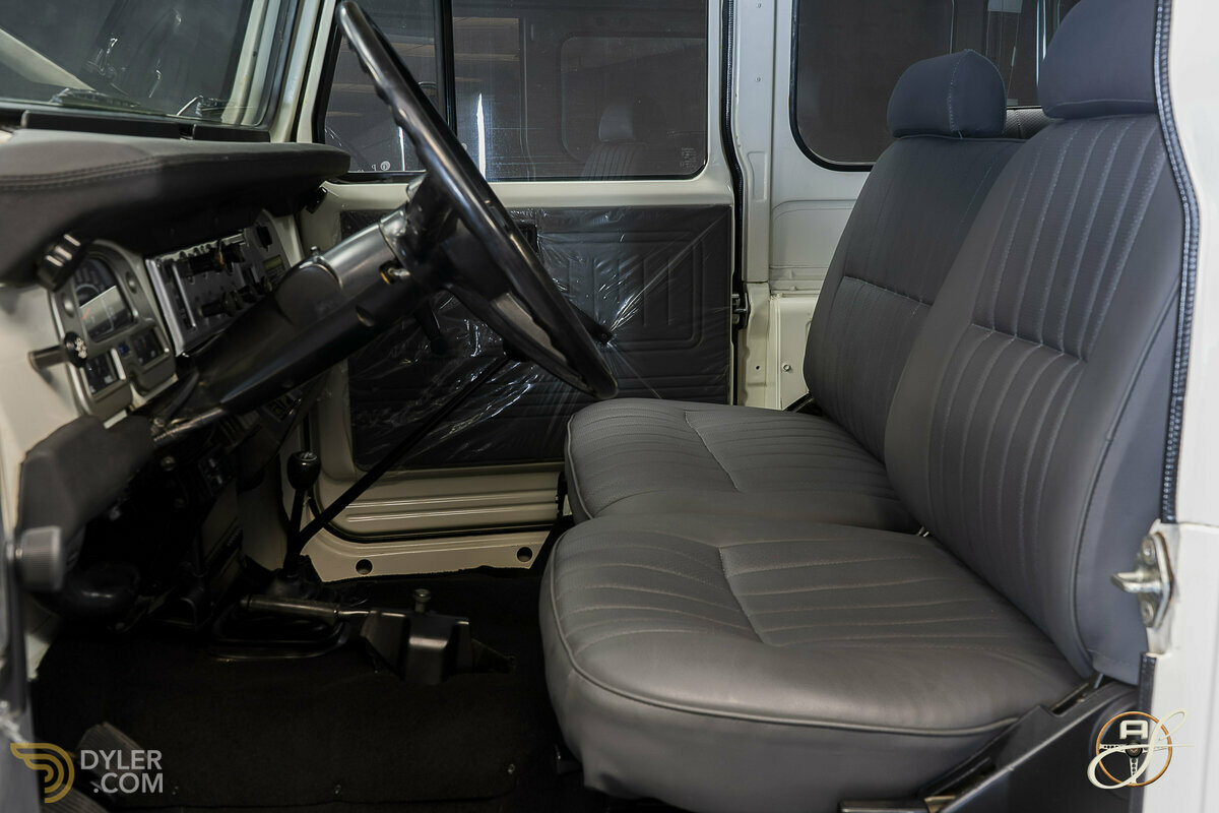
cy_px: 406
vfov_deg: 37.9
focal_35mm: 35
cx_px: 610
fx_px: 1185
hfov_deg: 54.4
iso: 250
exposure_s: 3.2
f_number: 10
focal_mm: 35
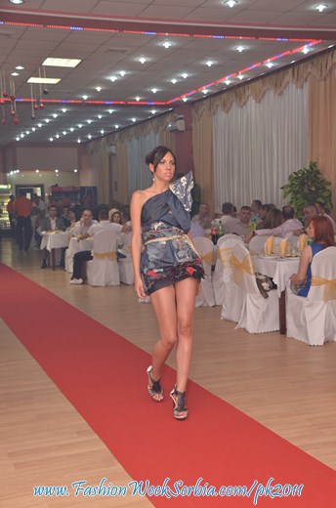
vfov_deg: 37.9
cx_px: 168
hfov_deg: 25.6
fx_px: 739
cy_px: 254
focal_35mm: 52
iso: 1600
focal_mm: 35
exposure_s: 1/100
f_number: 5.6
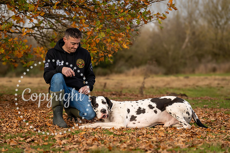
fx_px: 694
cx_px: 97
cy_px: 77
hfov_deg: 18.8
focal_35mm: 109
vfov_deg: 12.6
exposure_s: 1/800
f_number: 3.5
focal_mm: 93
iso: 200
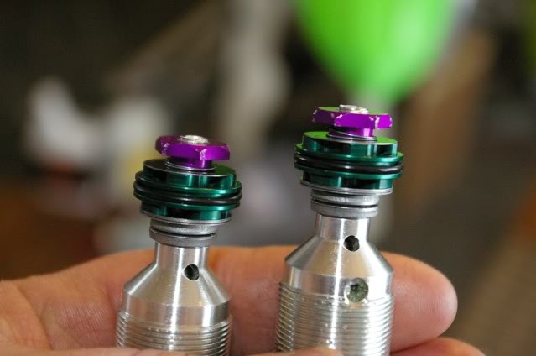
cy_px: 178
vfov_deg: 20.1
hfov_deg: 29.9
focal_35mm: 68
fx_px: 1003
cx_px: 268
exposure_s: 1/125
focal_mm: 45
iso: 1600
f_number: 5.6
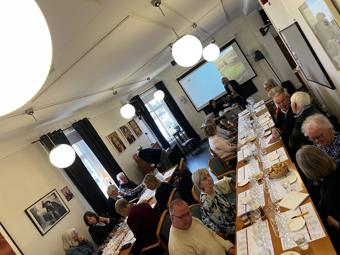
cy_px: 128
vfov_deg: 53.1
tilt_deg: -6.1
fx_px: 255
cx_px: 170
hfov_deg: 67.3
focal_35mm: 26
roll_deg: +34.6
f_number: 1.5
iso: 80
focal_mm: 5.7
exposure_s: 1/60
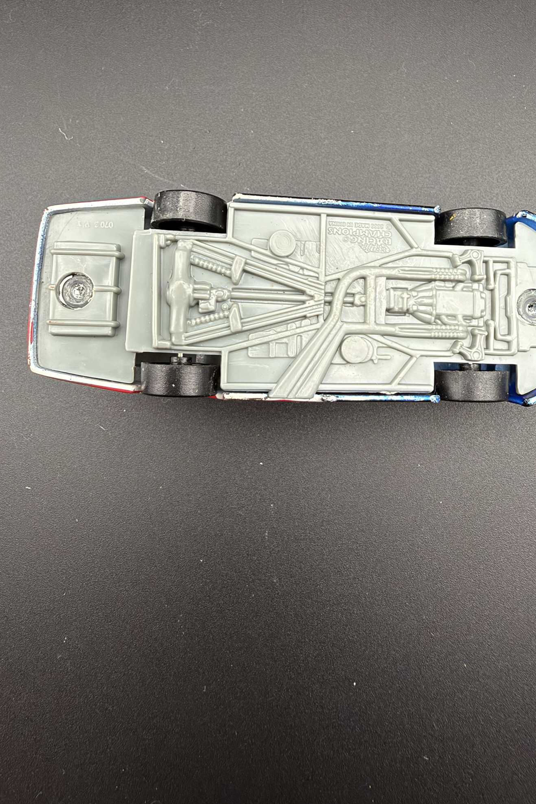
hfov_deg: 47.9
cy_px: 399
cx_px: 293
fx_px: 603
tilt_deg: -79.3
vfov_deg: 67.4
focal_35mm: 27
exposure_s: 1/60
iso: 160
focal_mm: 2.22
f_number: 2.2
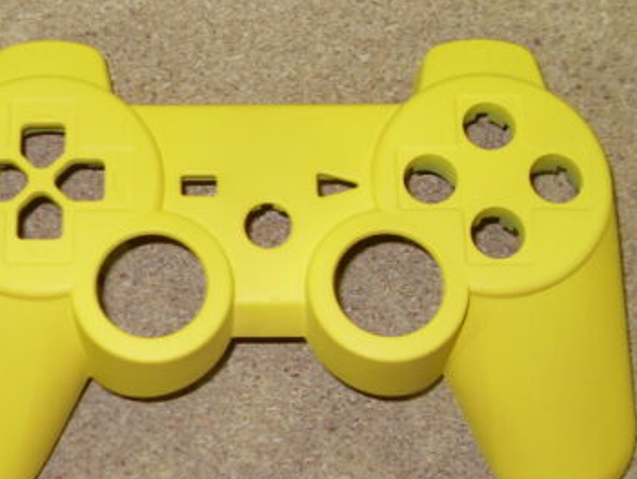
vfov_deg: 18.5
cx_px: 222
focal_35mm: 80
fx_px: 1473
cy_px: 233
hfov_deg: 24.3
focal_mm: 6.3
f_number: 2.8
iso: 100
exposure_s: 1/45
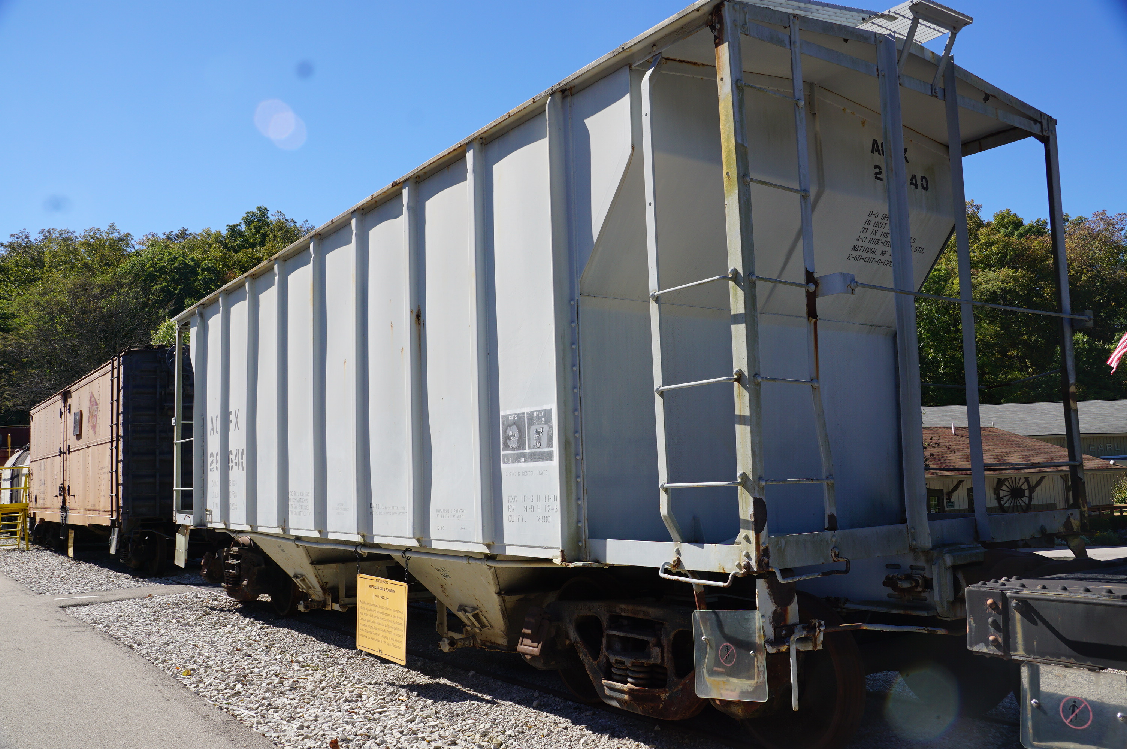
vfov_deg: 43.5
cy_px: 374
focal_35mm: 30
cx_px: 564
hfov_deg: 62.0
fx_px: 938
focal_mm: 20
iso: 100
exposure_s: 1/160
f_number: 10
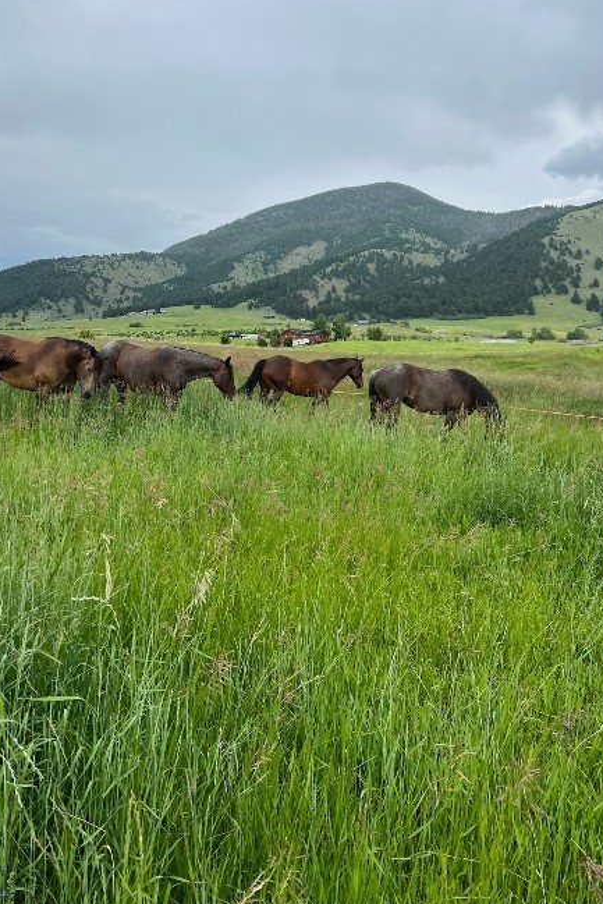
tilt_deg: +0.9
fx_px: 804
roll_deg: +0.6
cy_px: 375
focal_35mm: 32
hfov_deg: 41.1
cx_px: 263
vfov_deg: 58.4
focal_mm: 5.7
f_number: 1.5
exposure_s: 1/1029
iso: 50
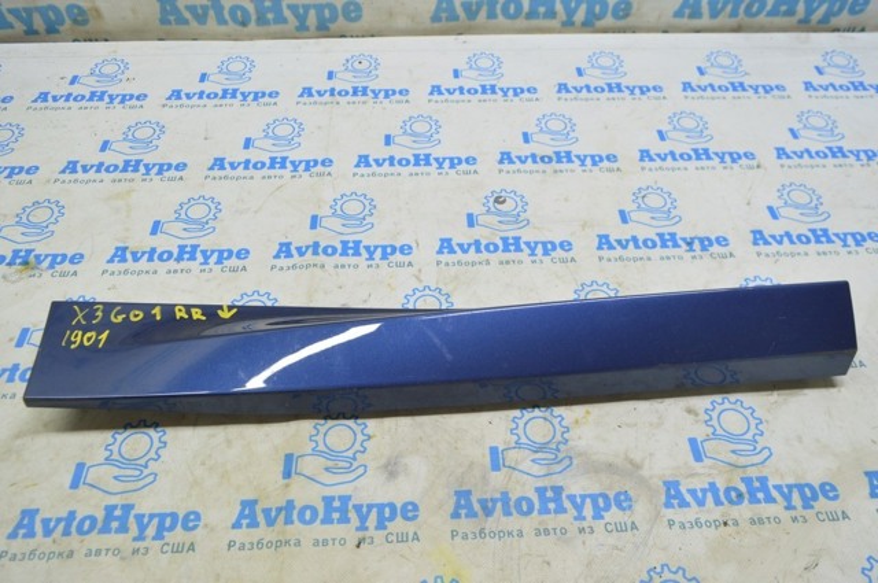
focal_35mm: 27
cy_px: 292
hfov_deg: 67.4
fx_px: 658
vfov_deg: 47.8
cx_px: 439
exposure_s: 1/20
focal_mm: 18
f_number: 5.6
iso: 400
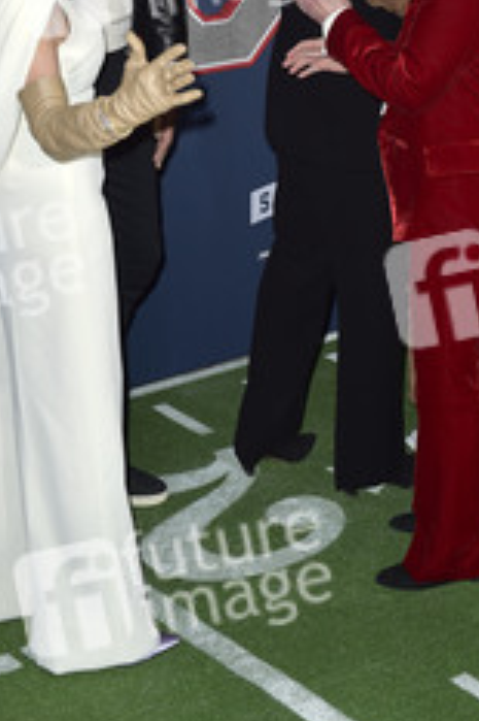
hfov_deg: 15.9
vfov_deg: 23.2
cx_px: 264
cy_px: 121
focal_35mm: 86
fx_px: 1719
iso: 400
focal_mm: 50
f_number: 6.3
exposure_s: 1/250
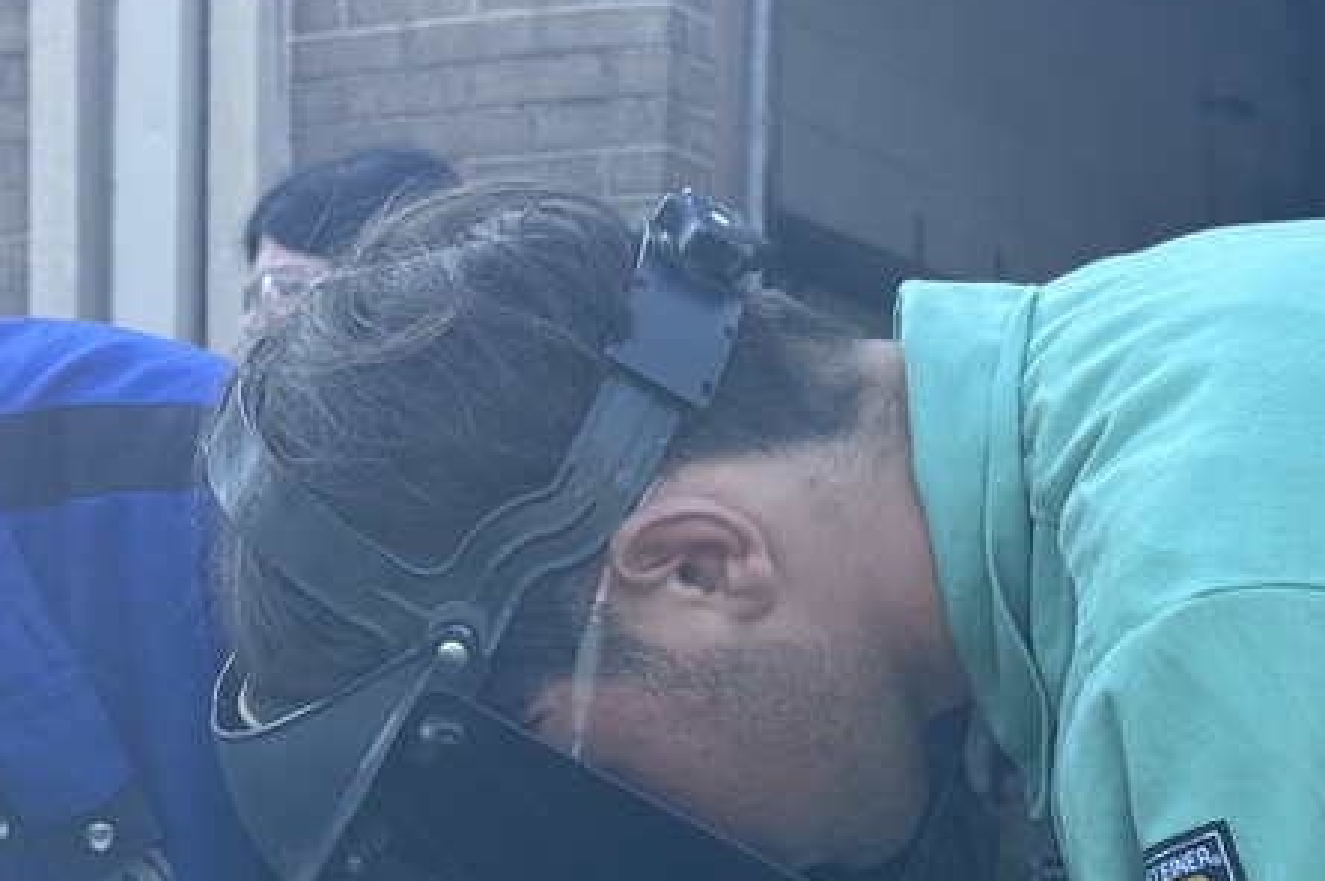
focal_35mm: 115
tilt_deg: -1.3
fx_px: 4229
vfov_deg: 11.8
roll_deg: -0.1
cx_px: 286
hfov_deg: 17.7
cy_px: 863
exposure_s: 1/672
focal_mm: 6.76
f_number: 1.78
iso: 64
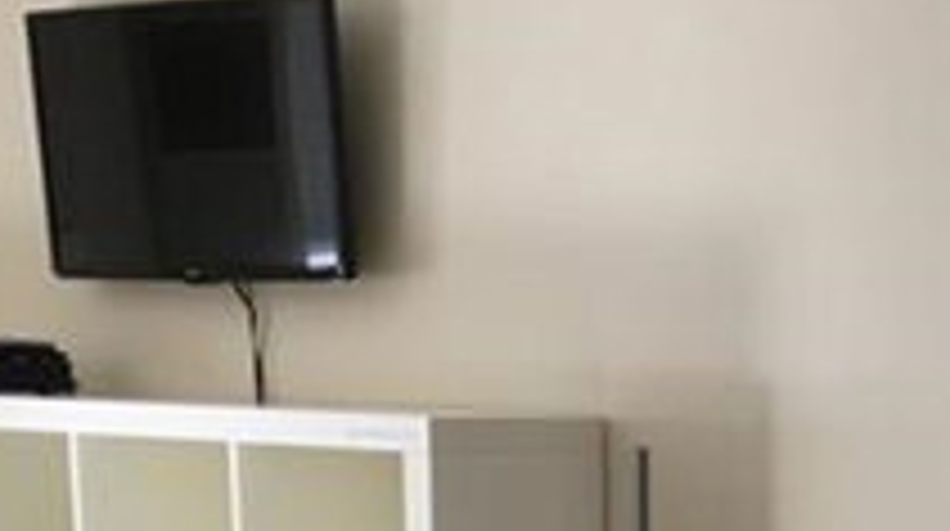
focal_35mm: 96
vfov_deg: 11.7
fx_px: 2415
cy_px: 936
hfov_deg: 21.5
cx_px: 941
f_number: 2.2
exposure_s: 1/30
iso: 32
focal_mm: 4.15
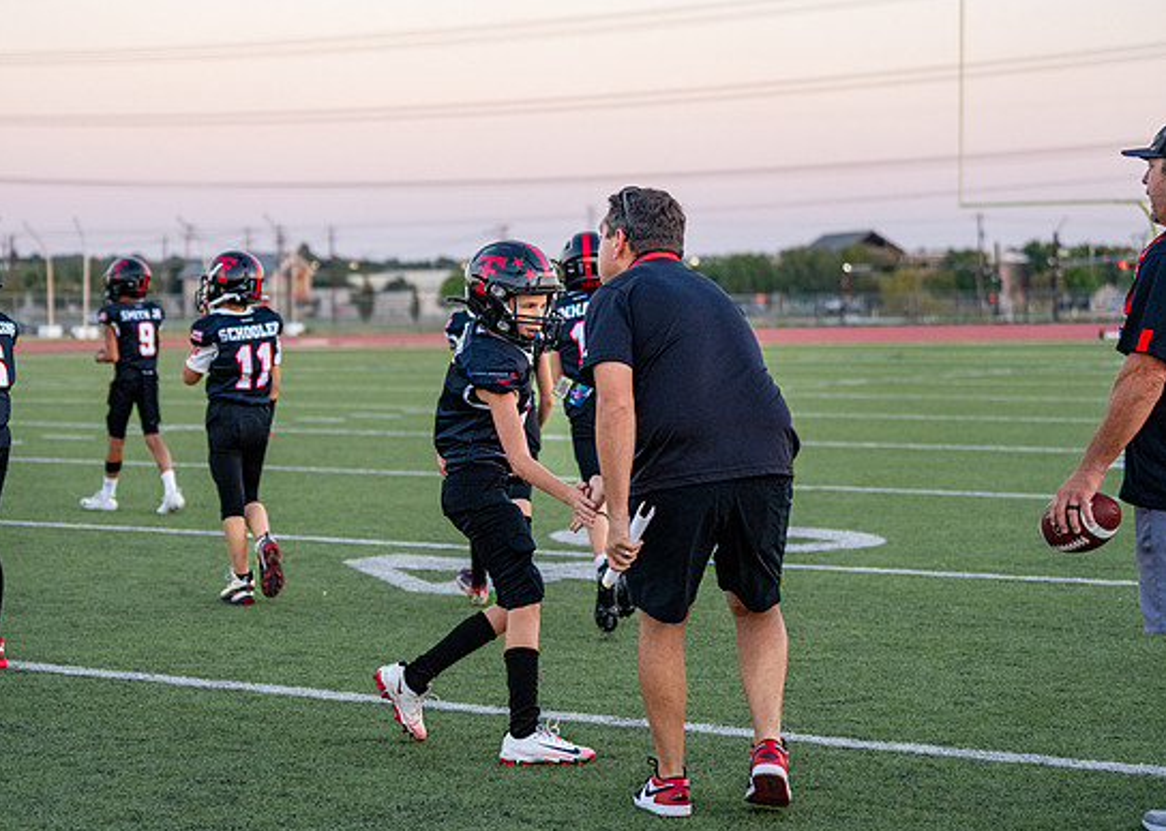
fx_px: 2780
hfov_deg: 23.7
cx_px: 478
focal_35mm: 84
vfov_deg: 17.0
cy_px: 409
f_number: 2.8
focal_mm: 70
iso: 2500
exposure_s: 1/1250
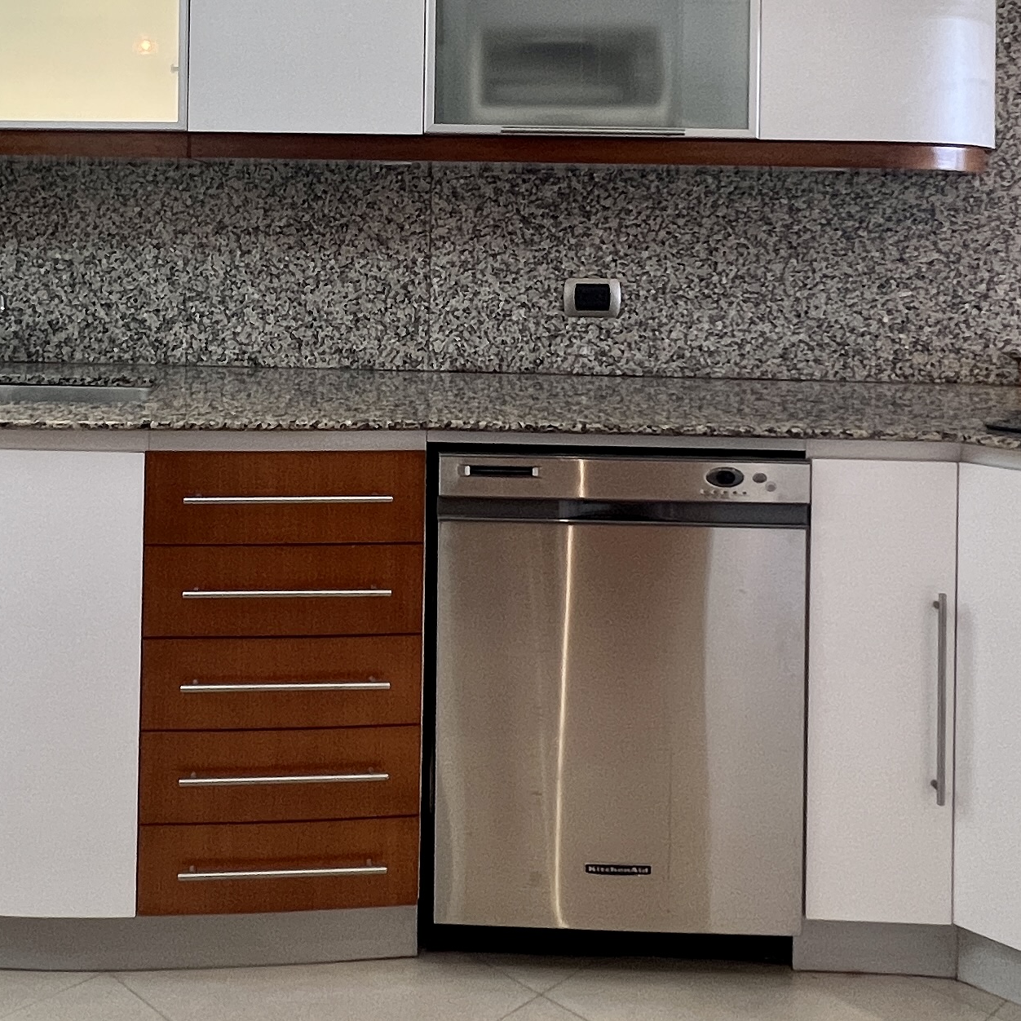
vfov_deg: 42.9
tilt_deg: +0.3
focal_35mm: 37
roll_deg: -1.3
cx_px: 307
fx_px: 1235
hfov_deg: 44.0
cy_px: 202
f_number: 1.8
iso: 125
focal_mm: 1.57
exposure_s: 1/60
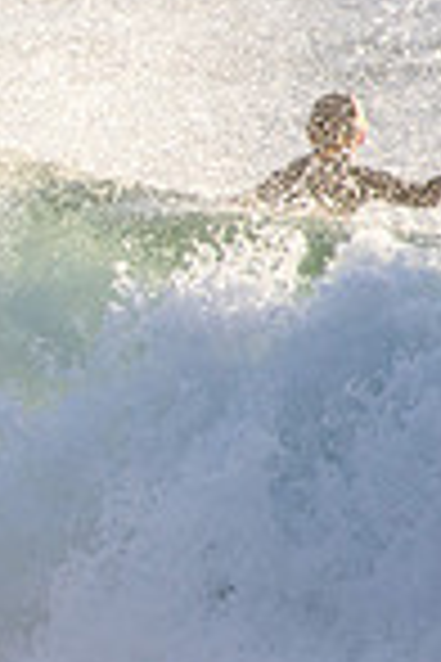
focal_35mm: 2958
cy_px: 304
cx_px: -796
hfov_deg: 0.5
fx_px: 54349
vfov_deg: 0.7
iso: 500
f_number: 5.6
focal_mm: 500
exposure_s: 1/2000
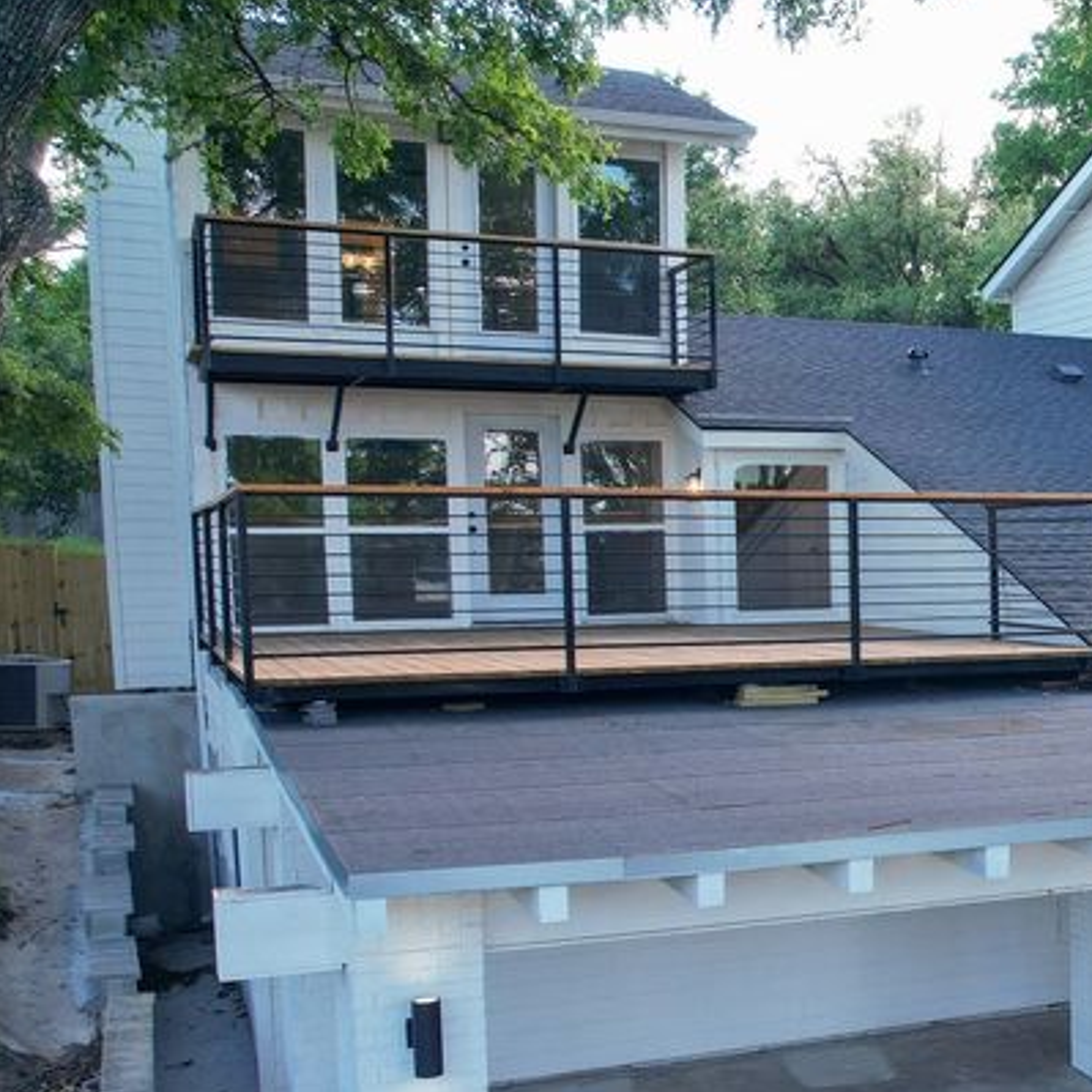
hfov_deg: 31.2
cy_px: 727
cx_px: 1218
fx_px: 1713
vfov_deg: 35.0
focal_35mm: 48
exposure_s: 1/320
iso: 150
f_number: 2.8
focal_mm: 8.38
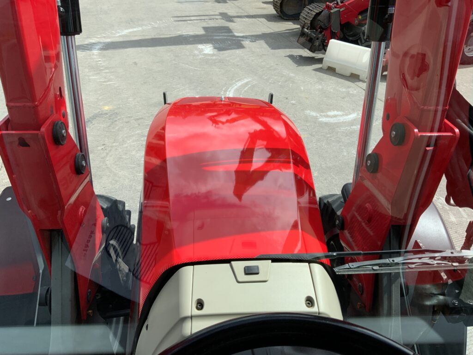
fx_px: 396
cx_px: 236
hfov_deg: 61.7
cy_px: 178
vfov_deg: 48.2
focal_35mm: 29
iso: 16
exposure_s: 1/1250
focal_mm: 3
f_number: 1.8
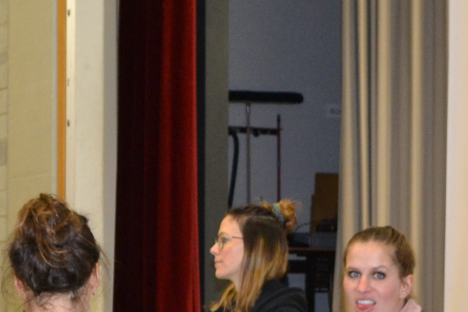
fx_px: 1456
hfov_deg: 18.2
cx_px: 132
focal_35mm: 112
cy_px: 366
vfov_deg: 12.0
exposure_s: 1/60
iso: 1250
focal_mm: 20
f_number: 3.8
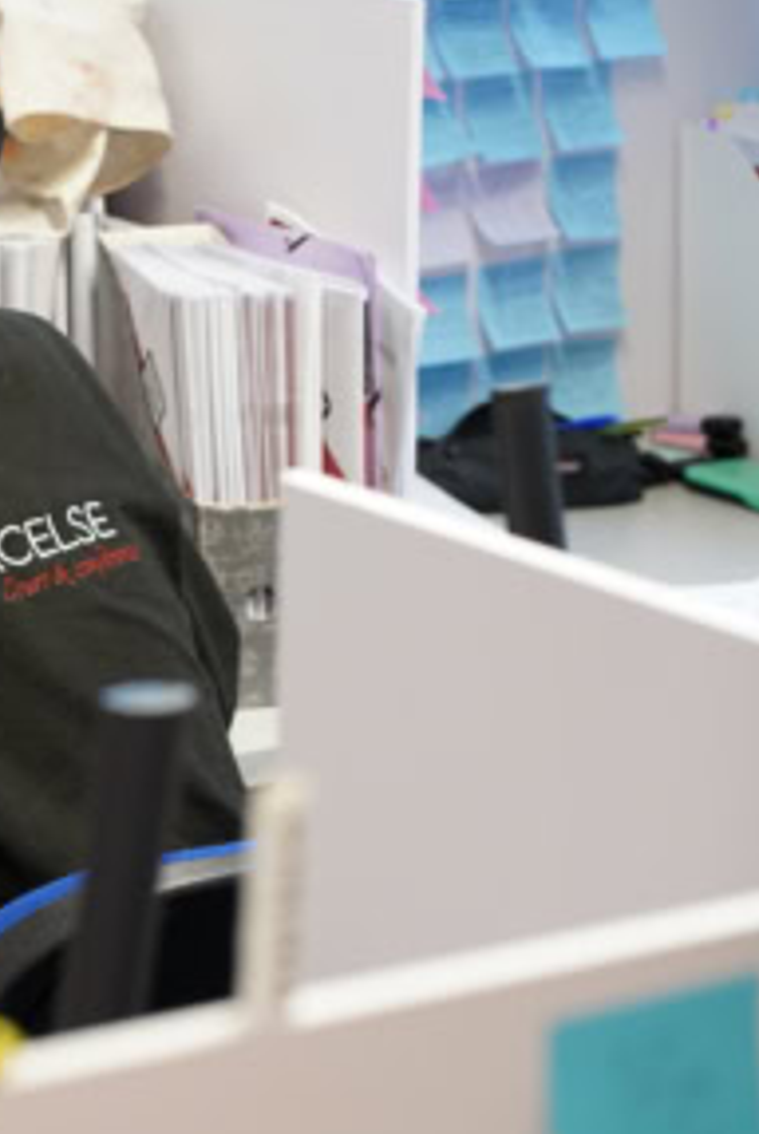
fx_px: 4480
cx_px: -123
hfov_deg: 9.6
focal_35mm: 142
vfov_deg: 14.4
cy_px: 561
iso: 2500
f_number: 5
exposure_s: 1/100
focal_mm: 85
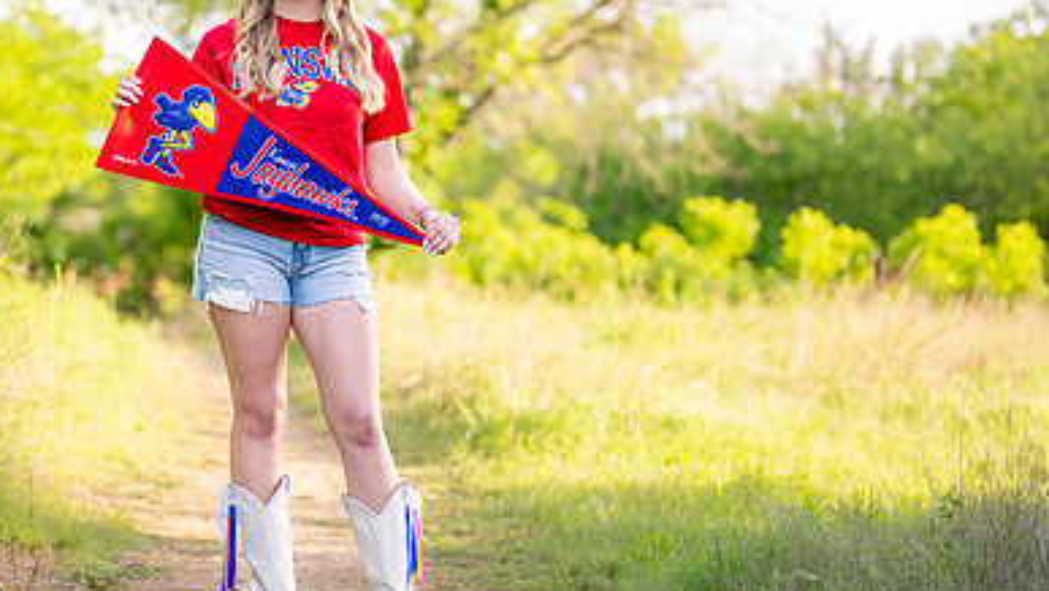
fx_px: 2588
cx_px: 305
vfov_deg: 13.0
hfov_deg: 22.8
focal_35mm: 93
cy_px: 233
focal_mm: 50
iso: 160
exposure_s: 1/1250
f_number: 1.2
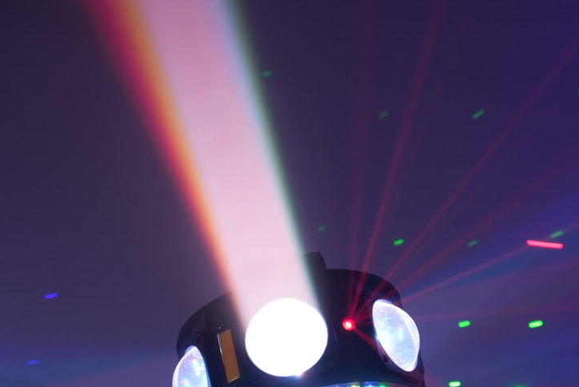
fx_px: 1014
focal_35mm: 63
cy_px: 389
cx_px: 314
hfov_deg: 31.9
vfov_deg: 20.9
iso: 800
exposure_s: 1/160
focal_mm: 28
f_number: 4
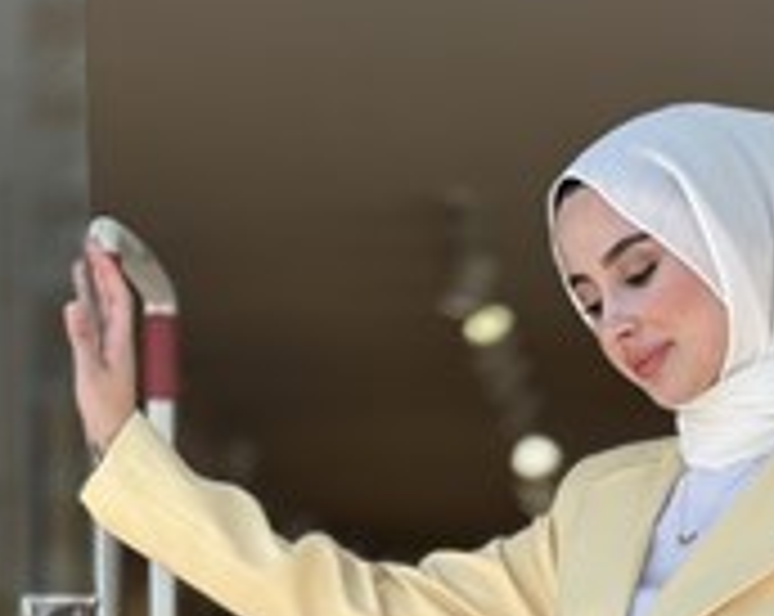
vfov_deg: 10.3
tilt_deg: -1.6
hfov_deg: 13.5
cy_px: 1084
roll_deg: -0.9
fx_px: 3247
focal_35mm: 142
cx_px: 675
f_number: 1.78
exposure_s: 1/953
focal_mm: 6.86
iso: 80
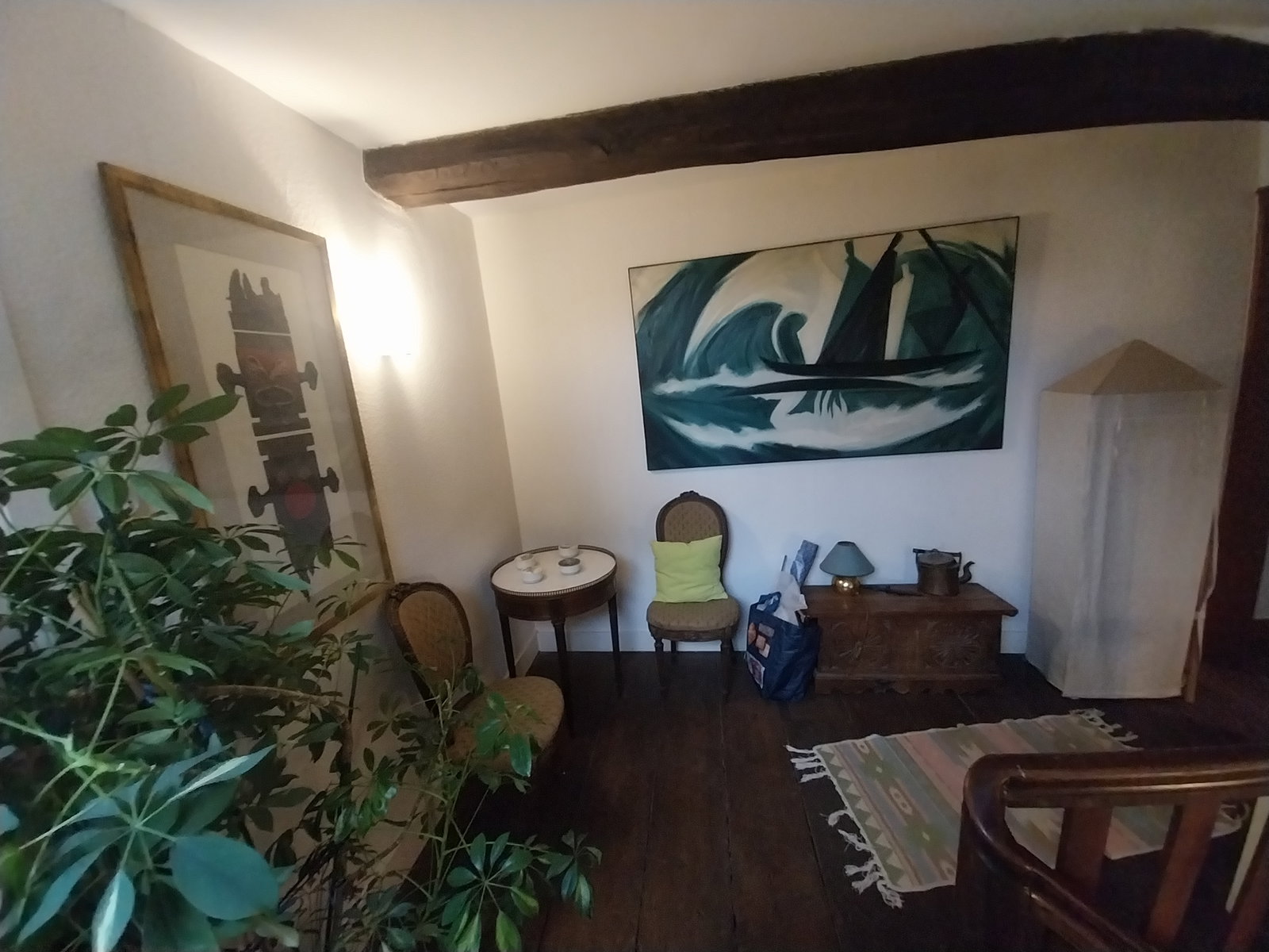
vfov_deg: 89.9
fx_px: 477
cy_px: 476
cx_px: 634
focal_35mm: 13
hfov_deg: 106.2
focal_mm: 1.13
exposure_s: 1/14.3
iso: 320
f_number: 2.2
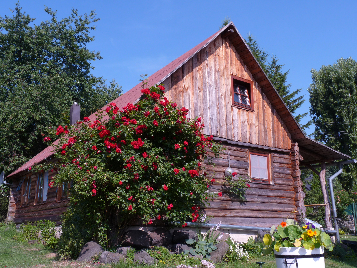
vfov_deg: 39.7
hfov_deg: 51.4
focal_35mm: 36
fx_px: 371
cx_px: 178
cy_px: 134
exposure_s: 1/320
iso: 100
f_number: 6.3
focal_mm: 6.4
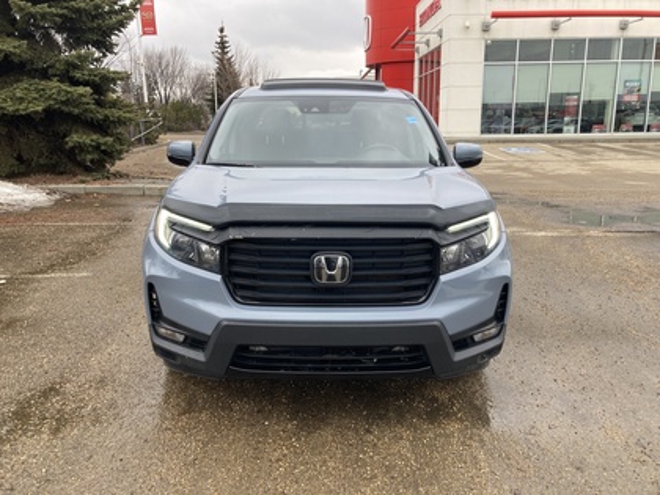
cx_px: 330
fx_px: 534
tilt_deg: -12.9
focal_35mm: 28
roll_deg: +0.3
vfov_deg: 49.7
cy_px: 248
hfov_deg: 63.4
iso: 20
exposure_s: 1/324
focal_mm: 3.99
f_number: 1.8
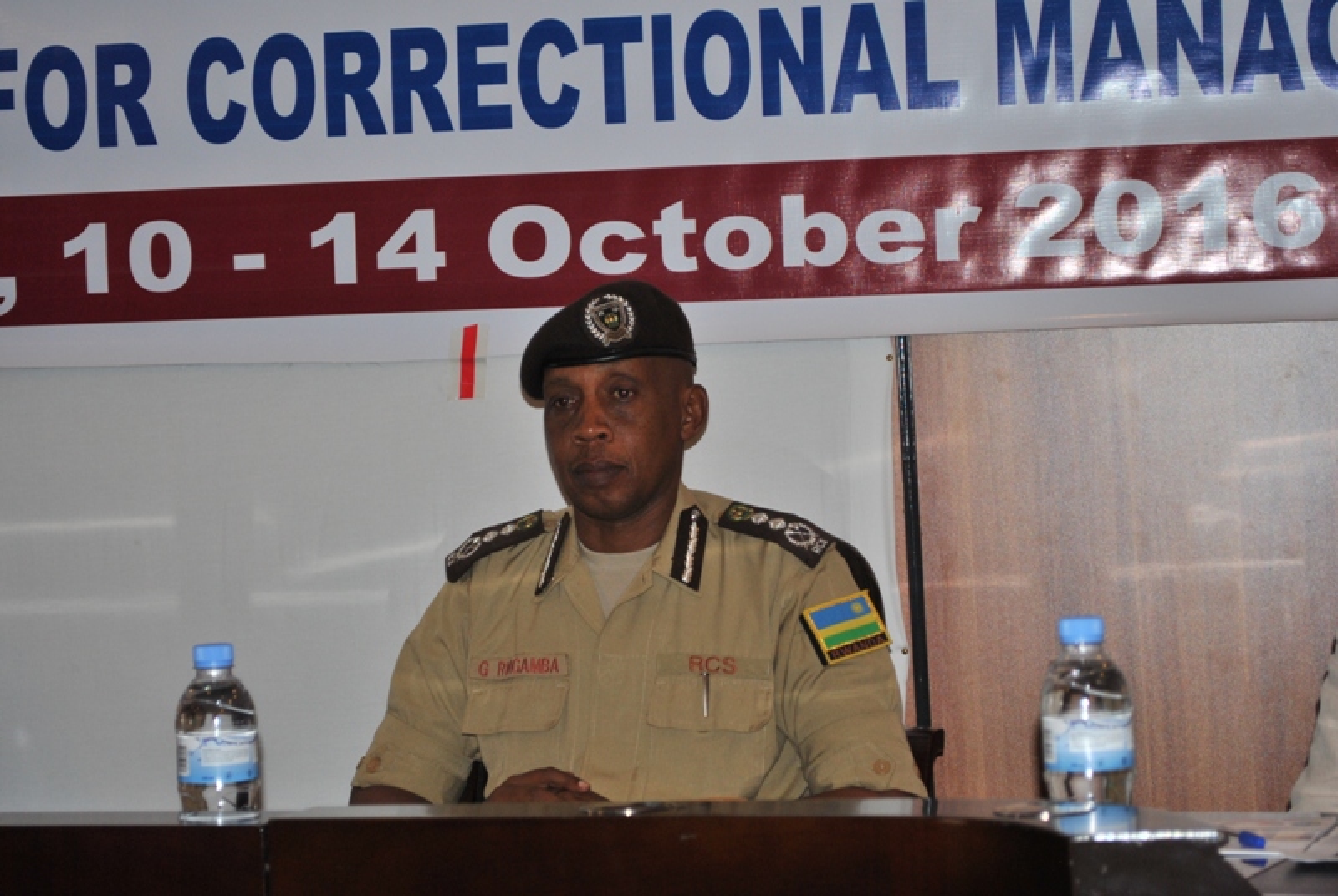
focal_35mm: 82
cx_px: 669
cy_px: 448
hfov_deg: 24.6
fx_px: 3071
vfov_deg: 16.6
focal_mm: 55
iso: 200
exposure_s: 1/60
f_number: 5.6
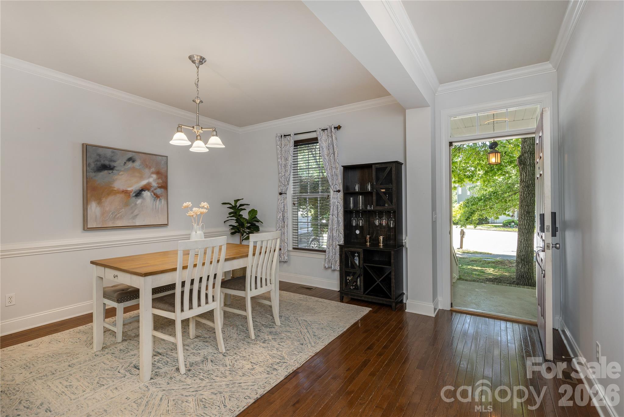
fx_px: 277
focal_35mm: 16
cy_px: 208
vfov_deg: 73.8
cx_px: 312
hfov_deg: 96.7
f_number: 7.1
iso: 320
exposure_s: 1/40
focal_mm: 16
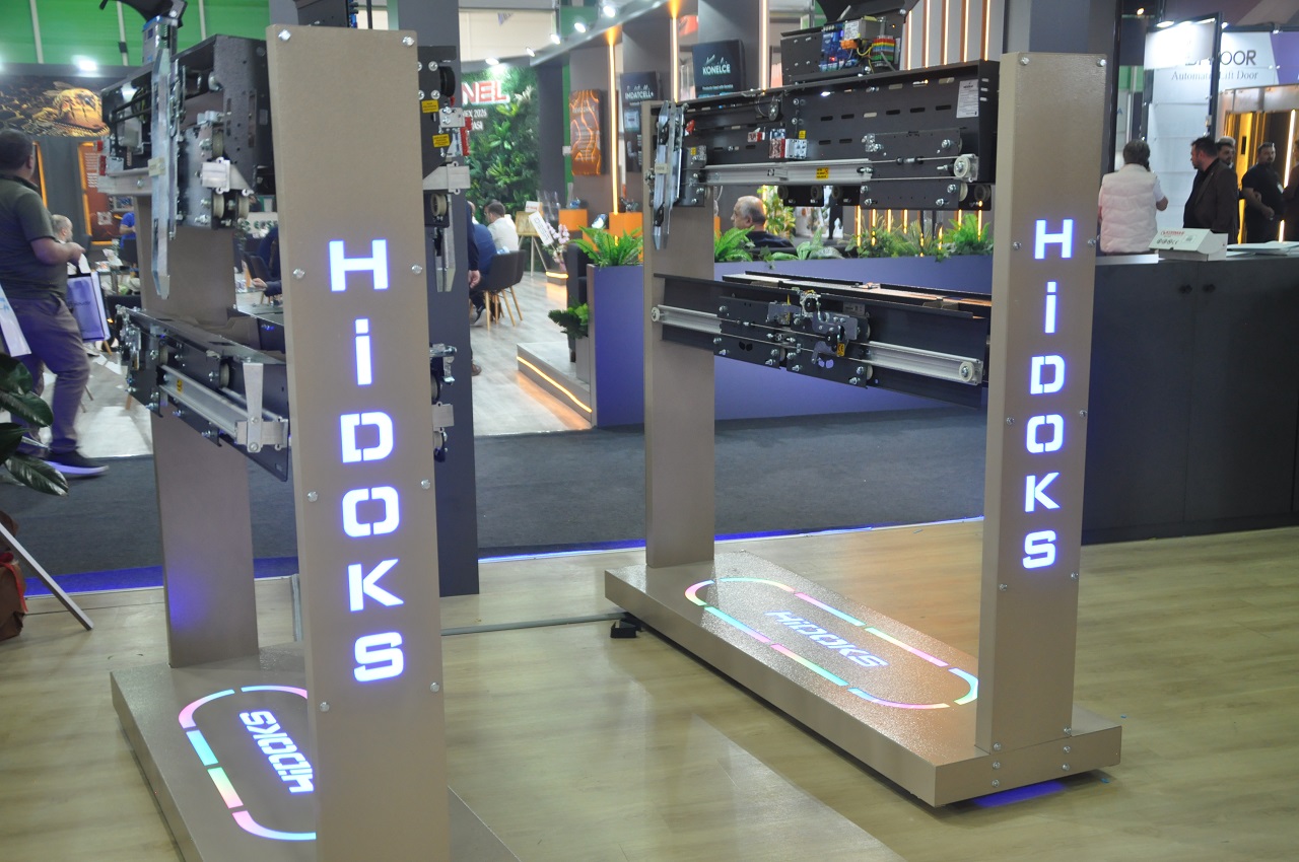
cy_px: 431
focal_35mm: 38
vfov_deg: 35.4
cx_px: 650
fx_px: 1351
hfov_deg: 51.3
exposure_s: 1/60
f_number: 4
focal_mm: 25
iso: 800
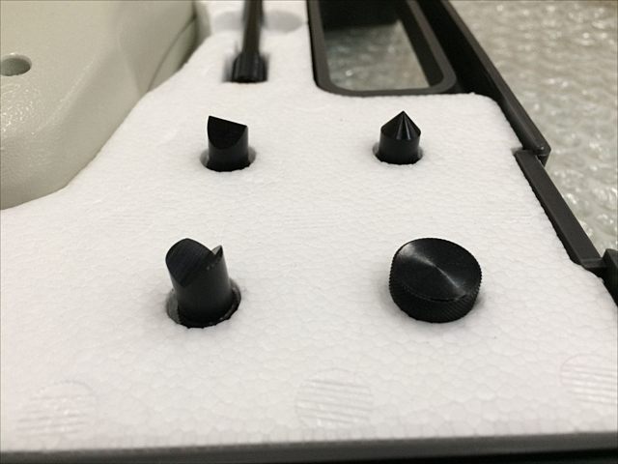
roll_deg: -1.9
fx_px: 518
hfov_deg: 61.7
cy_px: 232
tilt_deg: -40.5
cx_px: 309
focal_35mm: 29
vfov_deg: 48.2
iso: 40
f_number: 2.2
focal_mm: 4.15
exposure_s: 1/30
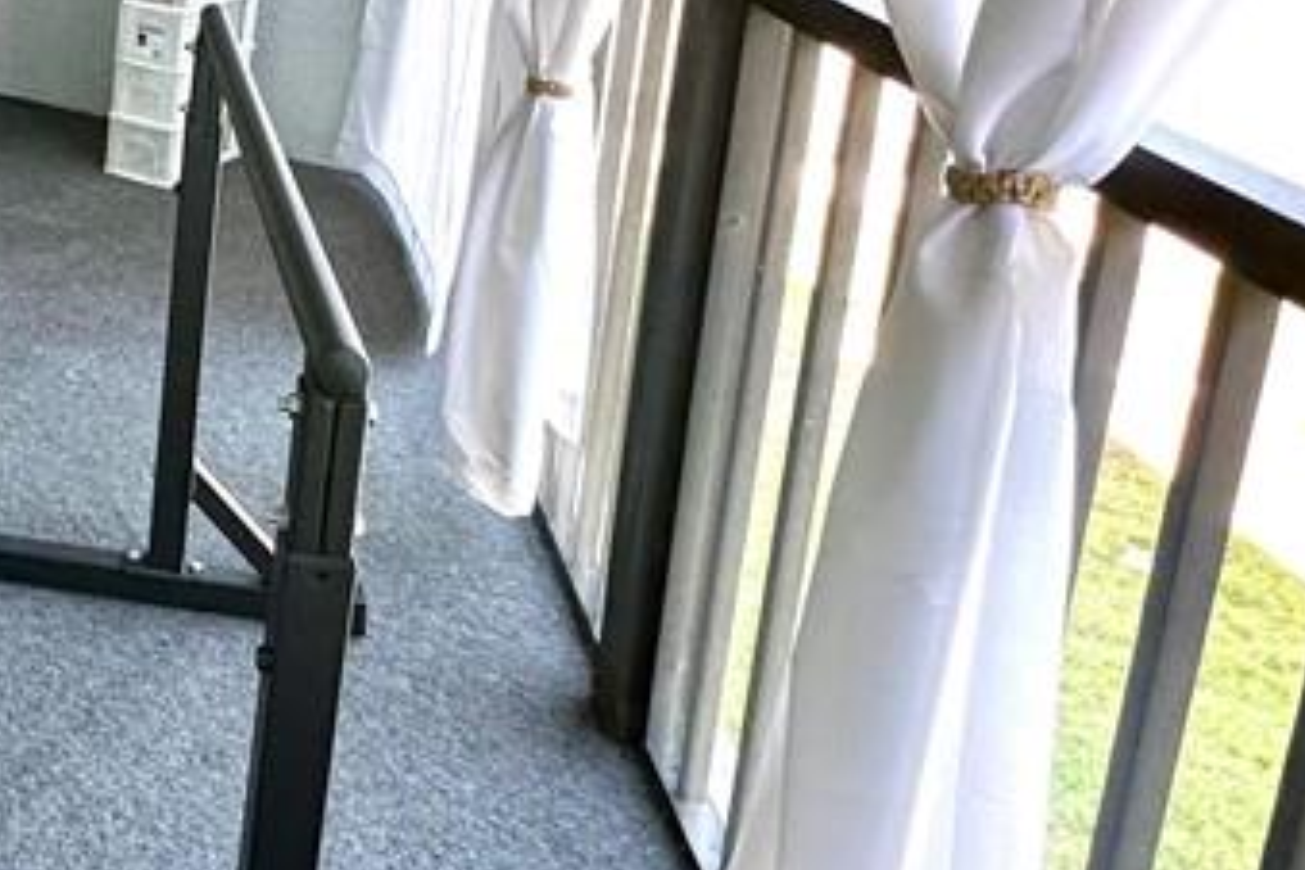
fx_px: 1595
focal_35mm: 44
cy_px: 50
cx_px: -339
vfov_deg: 29.0
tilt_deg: -12.9
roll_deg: +0.0
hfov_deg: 33.9
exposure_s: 1/99
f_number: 2.2
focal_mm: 2.22
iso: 200
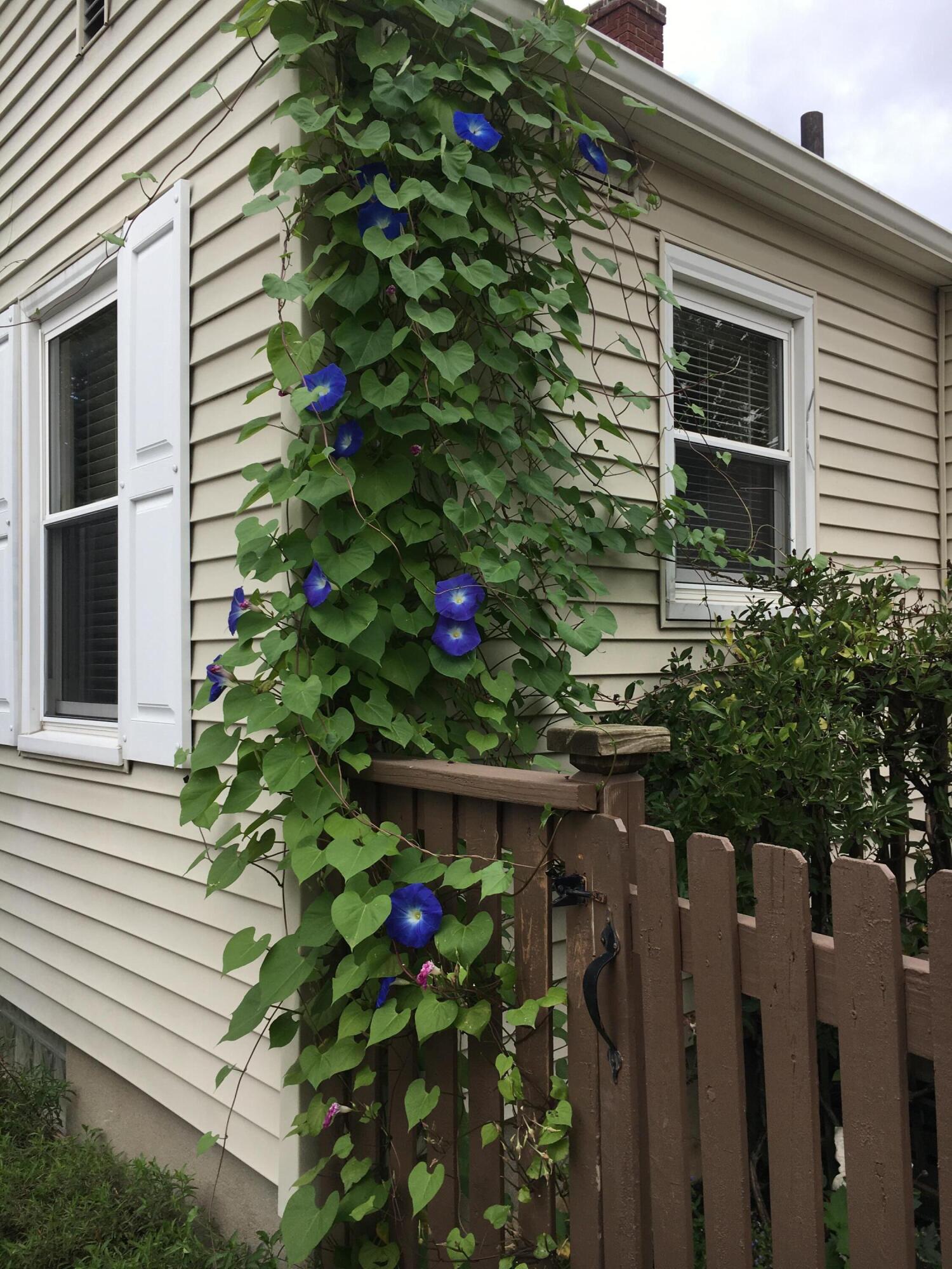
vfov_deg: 61.7
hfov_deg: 48.2
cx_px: 476
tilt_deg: +1.0
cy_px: 634
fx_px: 1063
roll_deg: +0.0
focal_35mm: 29
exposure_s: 1/418
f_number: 2.2
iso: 25
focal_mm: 4.15
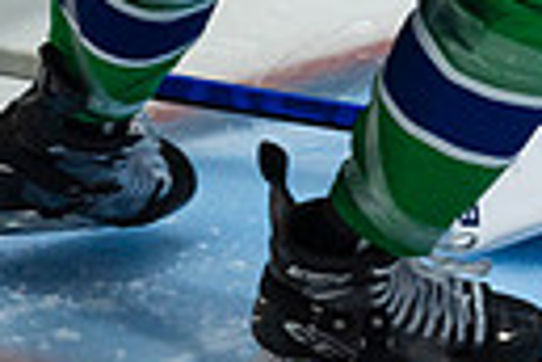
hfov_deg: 0.7
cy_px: -309
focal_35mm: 2894
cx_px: 1210
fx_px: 43567
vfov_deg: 0.5
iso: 2000
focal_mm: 600
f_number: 4
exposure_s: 1/1000
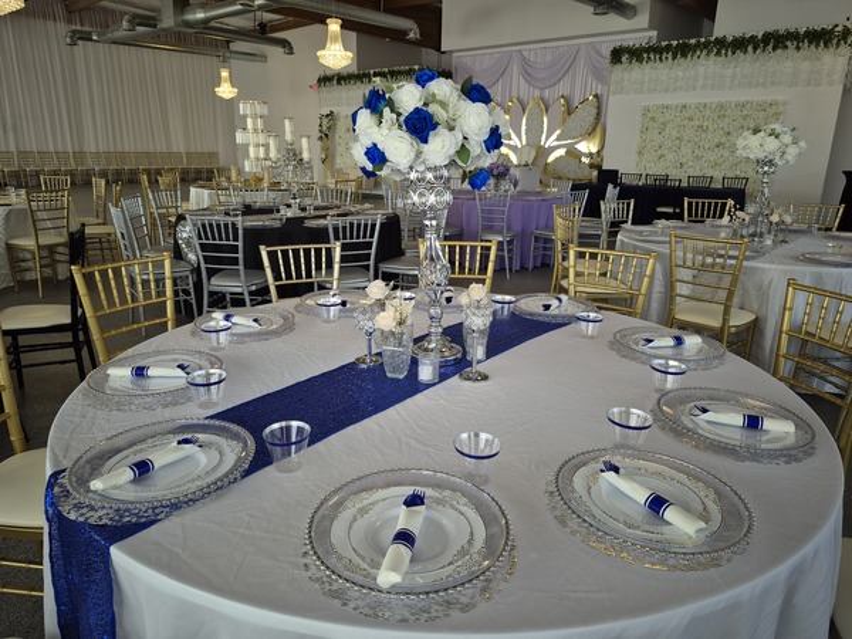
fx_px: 566
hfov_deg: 73.9
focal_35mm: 23
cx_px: 426
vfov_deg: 58.9
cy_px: 320
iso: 25
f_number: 1.8
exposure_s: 1/60
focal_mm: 5.4
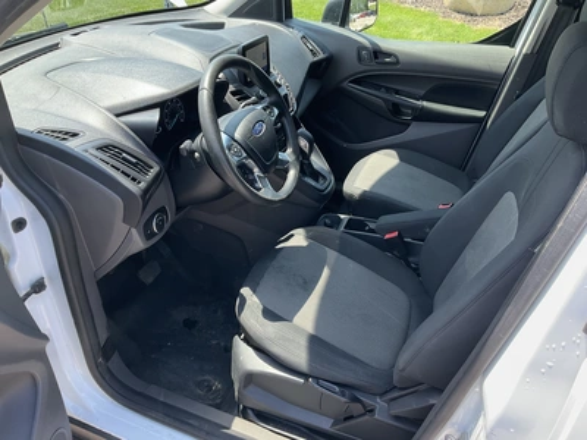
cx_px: 294
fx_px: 492
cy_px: 220
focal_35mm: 29
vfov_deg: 48.2
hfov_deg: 61.7
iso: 25
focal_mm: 3
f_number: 1.8
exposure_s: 1/216
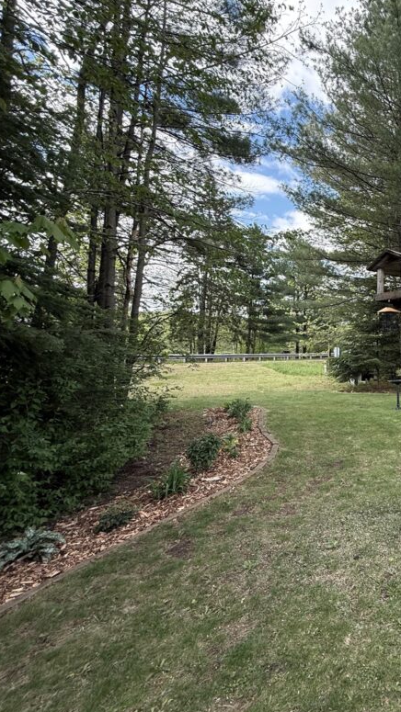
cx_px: 424
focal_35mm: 21
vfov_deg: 83.8
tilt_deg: +0.5
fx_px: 397
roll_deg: -1.2
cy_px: 349
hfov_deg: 43.6
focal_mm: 2.22
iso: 64
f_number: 2.2
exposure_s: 1/351
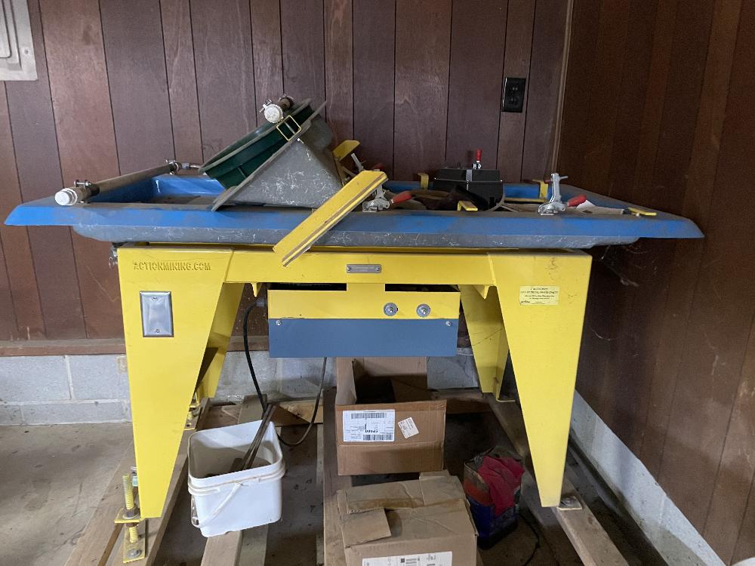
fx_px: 567
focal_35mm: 26
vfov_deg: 53.1
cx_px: 378
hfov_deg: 67.3
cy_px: 283
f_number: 1.6
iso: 640
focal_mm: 4.2
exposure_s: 1/30
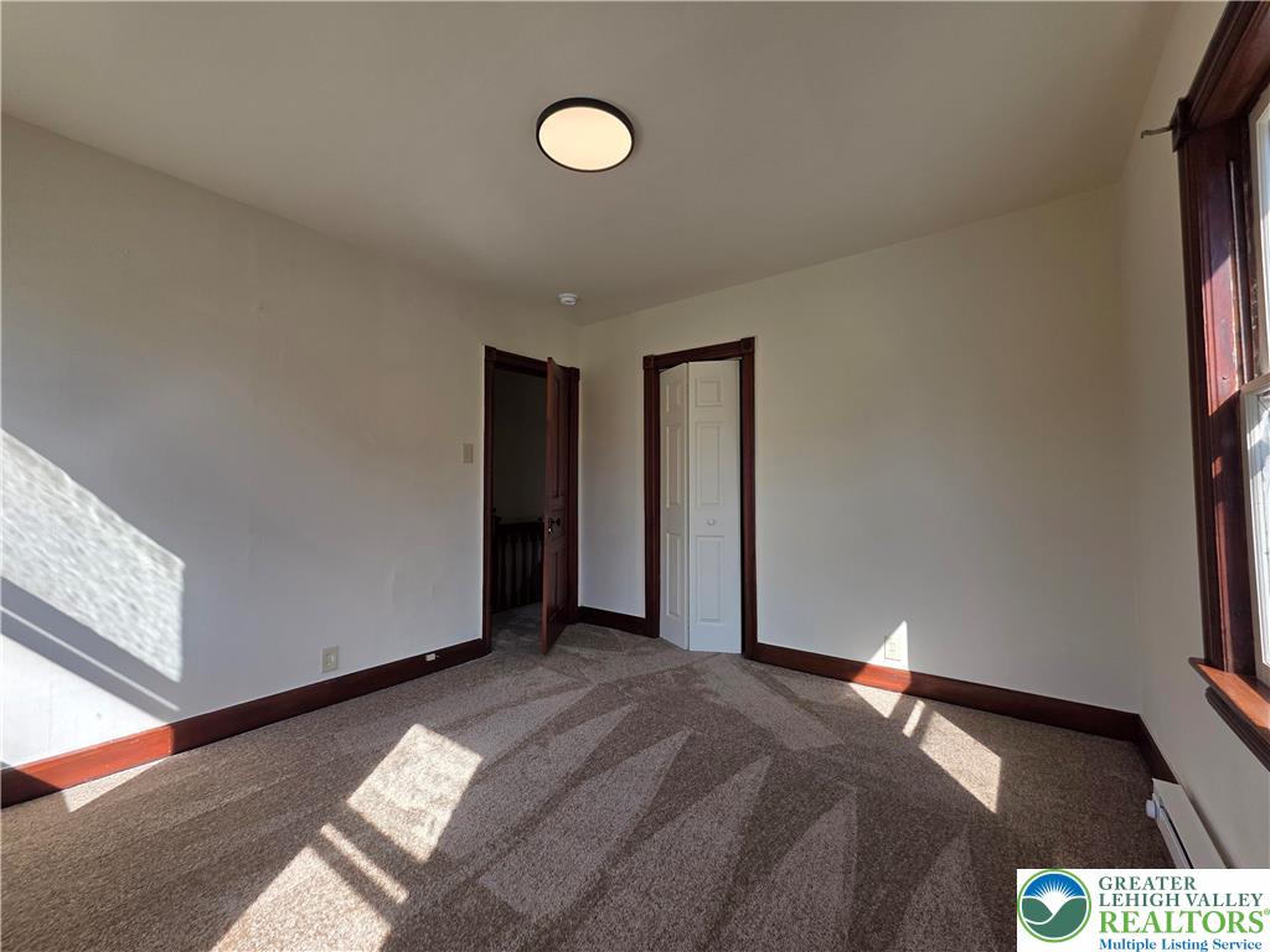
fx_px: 477
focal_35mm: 13
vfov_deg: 89.9
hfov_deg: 106.2
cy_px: 476
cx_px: 635
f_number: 1.9
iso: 40
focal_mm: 2.2
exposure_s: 1/359
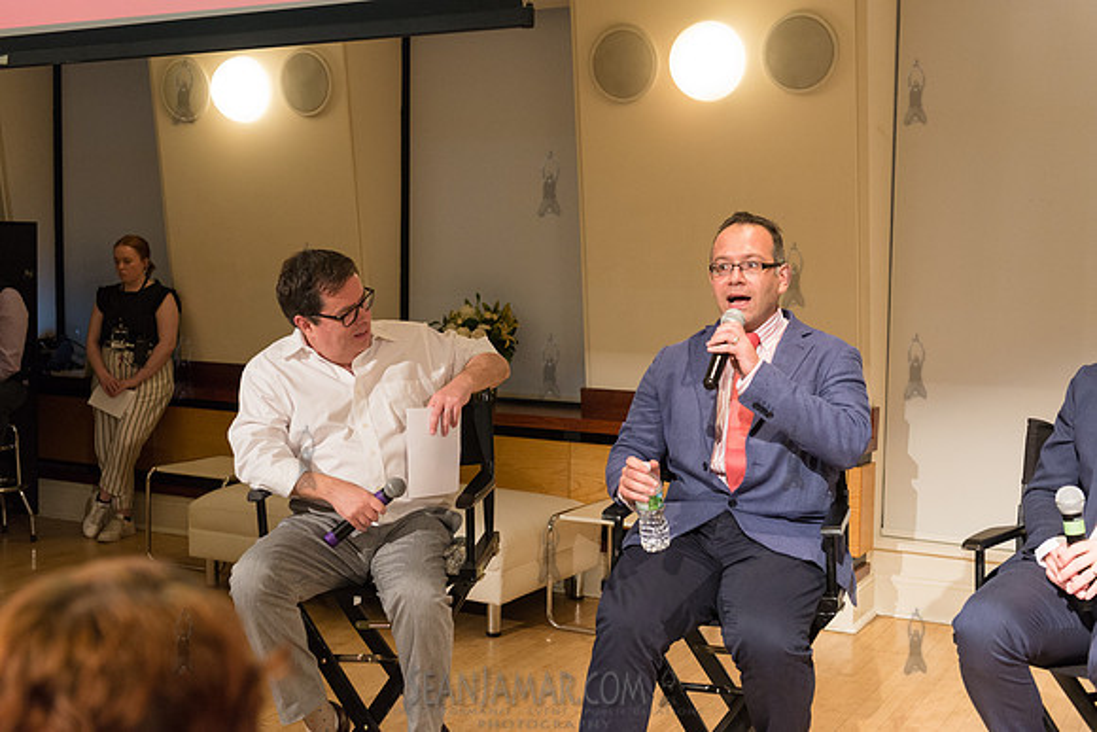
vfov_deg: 30.5
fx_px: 1341
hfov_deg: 44.5
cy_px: 366
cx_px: 548
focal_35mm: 44
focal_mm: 44
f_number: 4
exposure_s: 1/125
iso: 2500
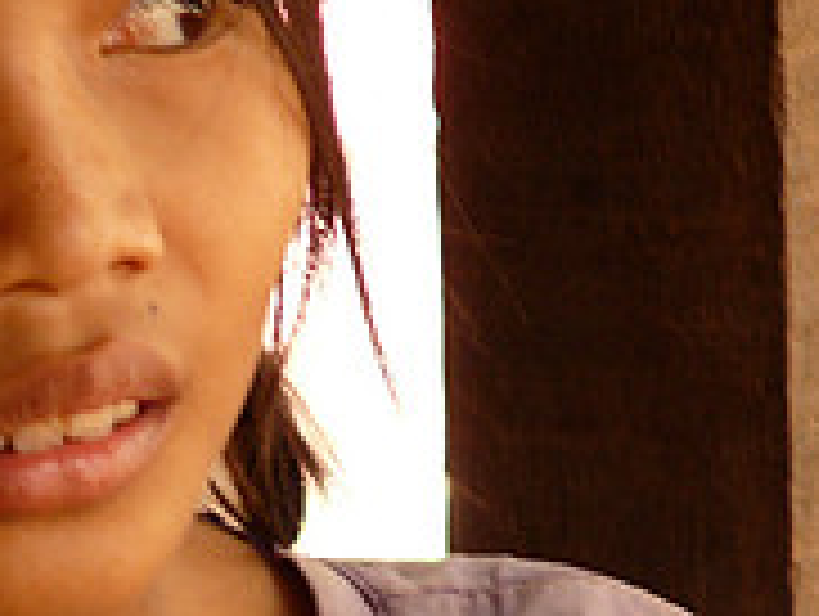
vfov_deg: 1.1
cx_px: -40
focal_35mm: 1338
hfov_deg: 1.5
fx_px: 31698
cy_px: 205
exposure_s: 1/30
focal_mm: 88.8
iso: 125
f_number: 3.7
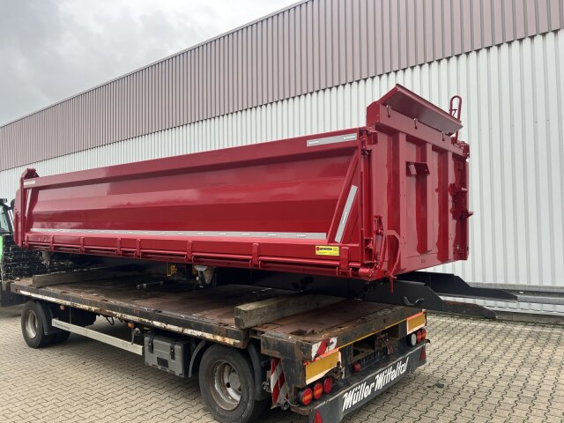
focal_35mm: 26
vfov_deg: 53.1
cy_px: 212
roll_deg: +1.9
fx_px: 424
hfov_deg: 67.3
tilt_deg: +1.2
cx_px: 282
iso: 40
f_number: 1.5
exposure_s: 1/248
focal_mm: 5.7
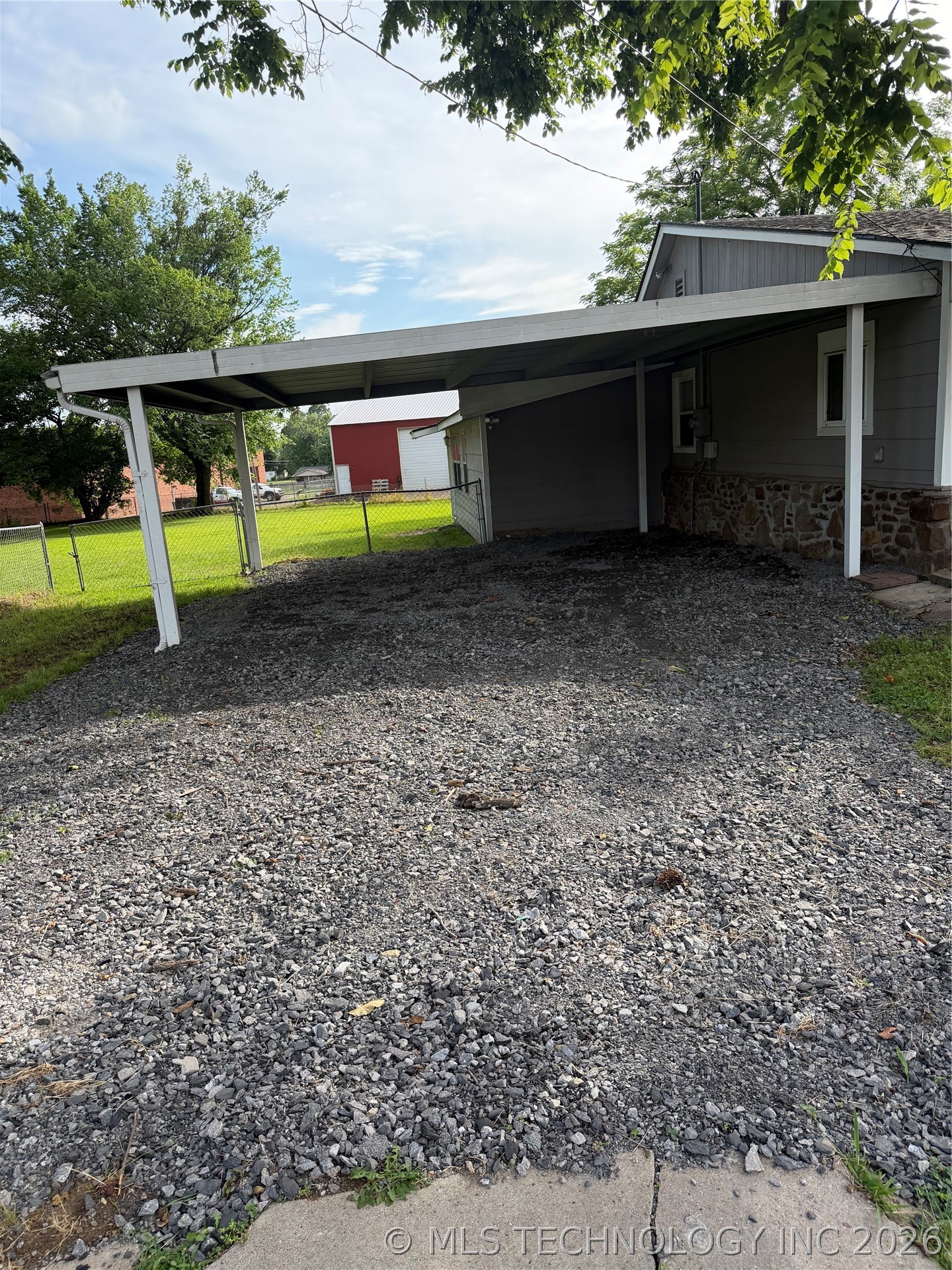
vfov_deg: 71.6
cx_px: 476
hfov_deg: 56.8
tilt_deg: -13.0
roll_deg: +4.4
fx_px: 880
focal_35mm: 24
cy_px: 635
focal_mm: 6.76
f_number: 1.78
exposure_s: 1/1727
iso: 100
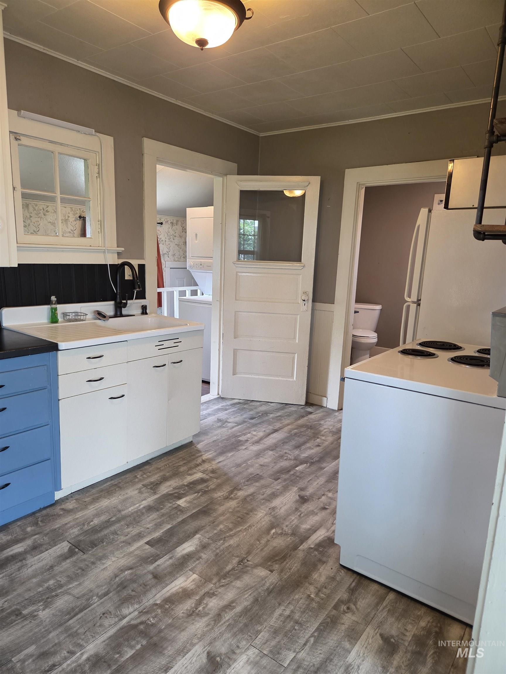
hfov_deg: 58.9
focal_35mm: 23
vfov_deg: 73.9
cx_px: 253
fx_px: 448
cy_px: 337
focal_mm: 5.4
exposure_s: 1/120
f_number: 1.8
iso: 500
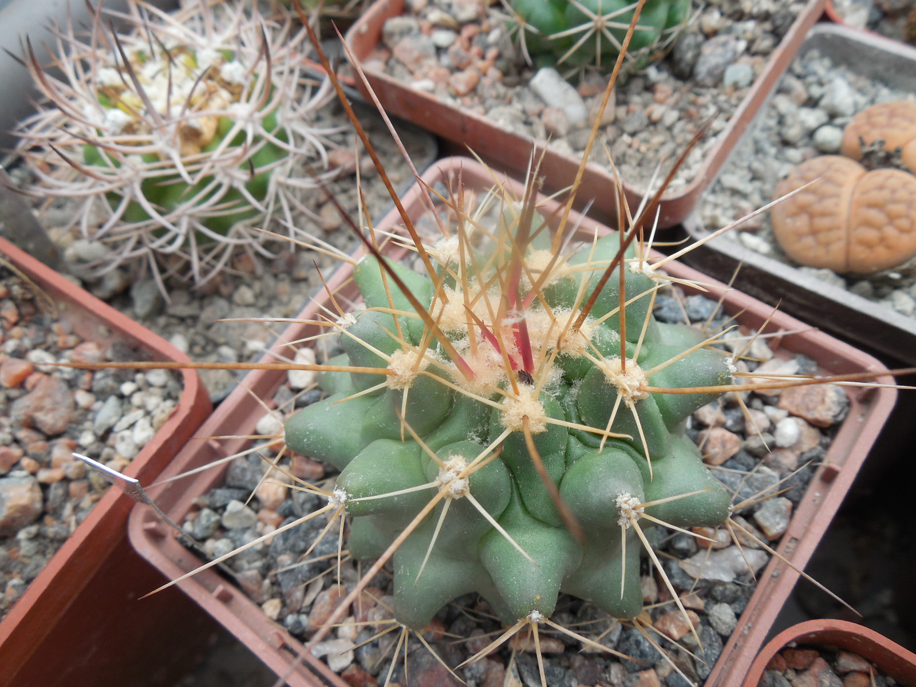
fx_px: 820
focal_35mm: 31
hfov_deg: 58.4
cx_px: 458
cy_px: 344
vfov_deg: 45.4
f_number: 3.6
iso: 125
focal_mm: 5.6
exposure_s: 1/200
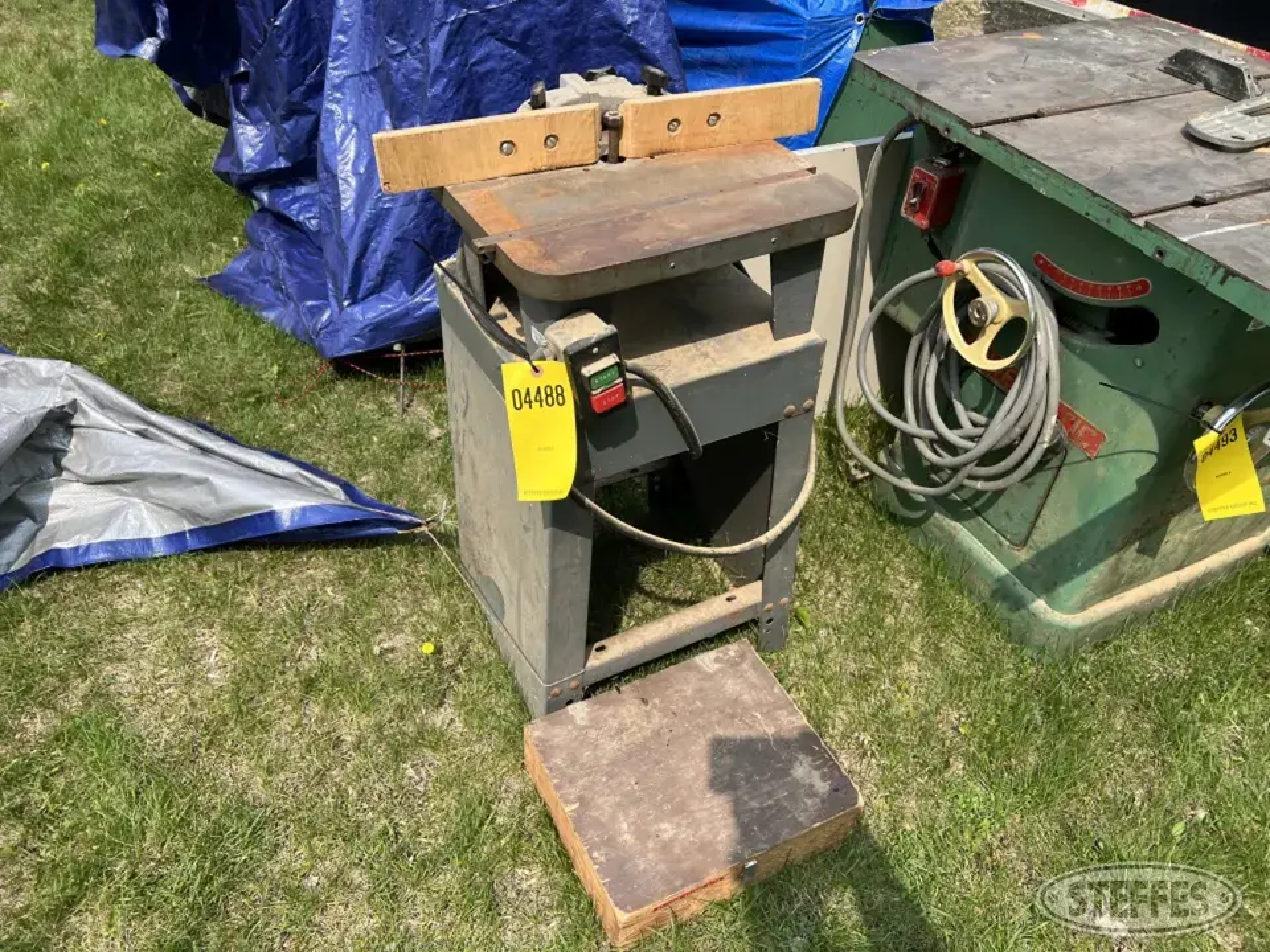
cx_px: 635
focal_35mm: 26
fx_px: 954
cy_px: 476
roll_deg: -4.3
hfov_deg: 67.3
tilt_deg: -37.4
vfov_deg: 53.1
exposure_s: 1/2208
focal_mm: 5.7
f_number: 1.5
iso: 50
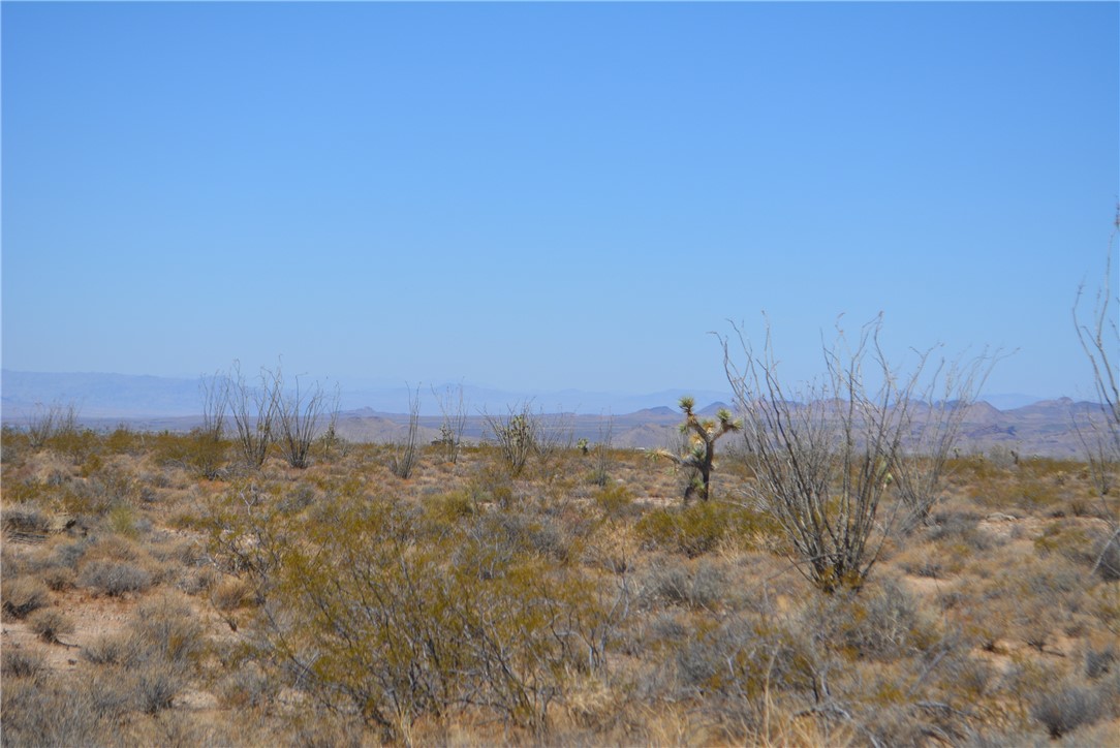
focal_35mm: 82
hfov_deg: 24.6
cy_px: 374
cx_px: 560
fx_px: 2568
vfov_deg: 16.6
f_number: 7.1
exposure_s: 1/2000
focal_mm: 55
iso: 400
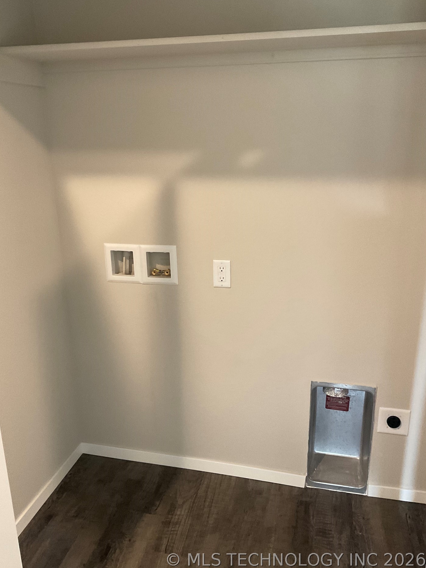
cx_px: 210
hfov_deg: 46.8
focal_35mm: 30
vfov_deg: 60.0
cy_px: 279
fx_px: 492
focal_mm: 3
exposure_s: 1/40
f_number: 1.8
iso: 200
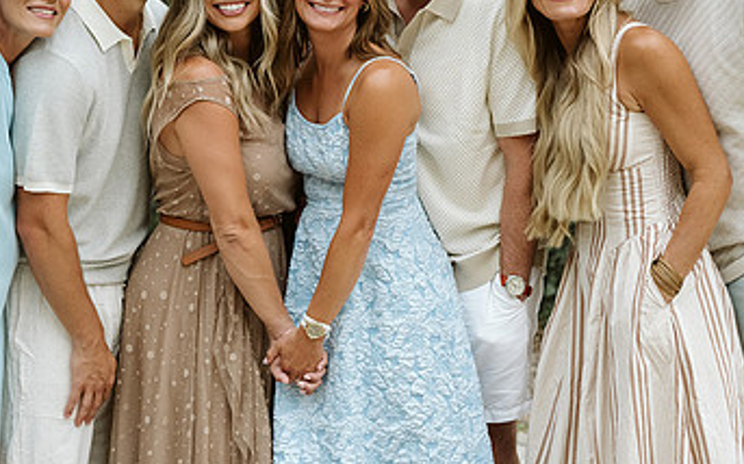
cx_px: 268
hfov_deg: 22.7
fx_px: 1844
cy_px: 108
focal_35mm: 91
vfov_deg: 14.3
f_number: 2.8
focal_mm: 50
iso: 1250
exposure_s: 1/400
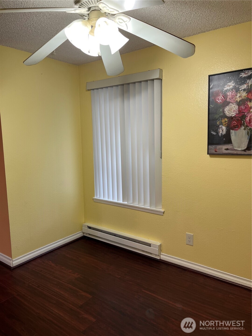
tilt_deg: -7.2
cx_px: 126
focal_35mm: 26
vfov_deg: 67.3
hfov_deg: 53.1
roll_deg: +1.5
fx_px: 252
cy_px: 168
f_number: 1.6
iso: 64
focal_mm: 5.1
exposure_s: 1/60
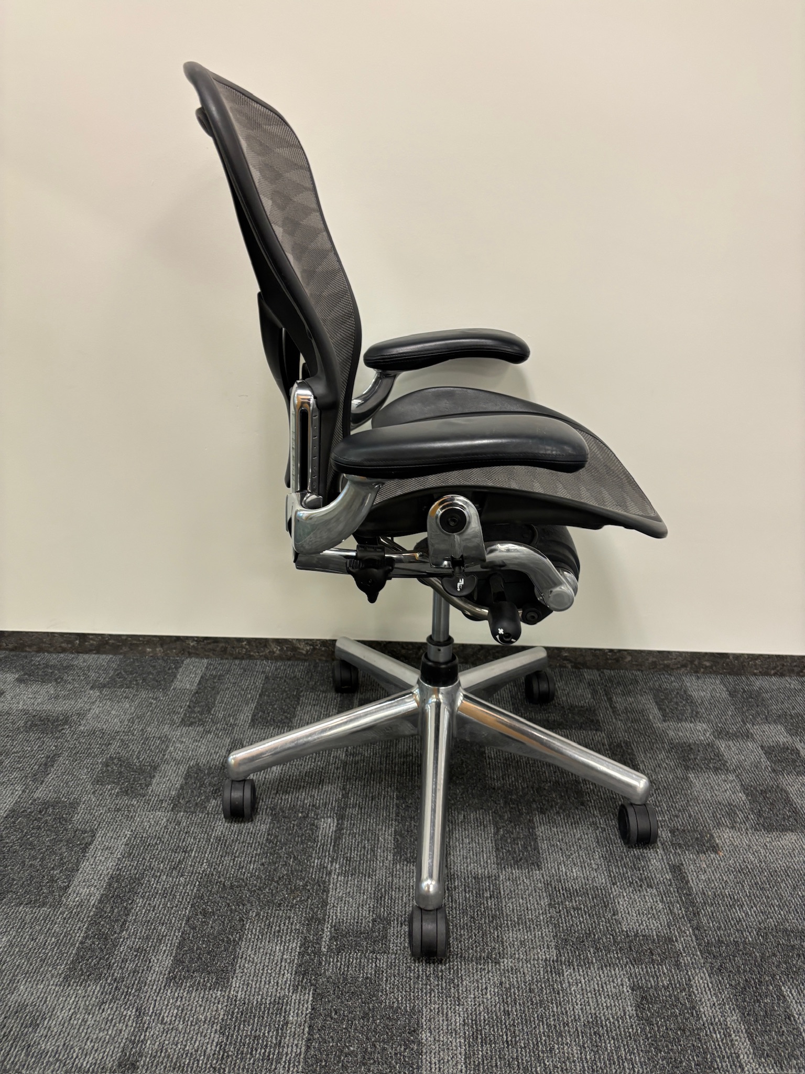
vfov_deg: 67.3
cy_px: 537
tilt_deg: -20.5
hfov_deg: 53.1
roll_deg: -3.5
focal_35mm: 26
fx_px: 806
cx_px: 402
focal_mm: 5.96
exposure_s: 1/50
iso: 125
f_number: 1.6
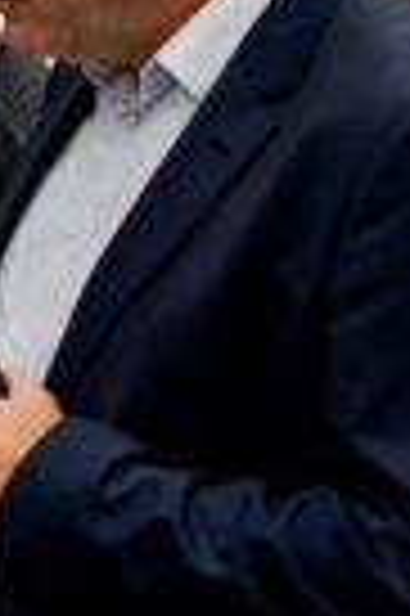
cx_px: -1104
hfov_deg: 7.7
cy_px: 92
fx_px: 2312
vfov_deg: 15.1
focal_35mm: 135
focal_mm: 24
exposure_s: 1/160
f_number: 2.8
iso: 640
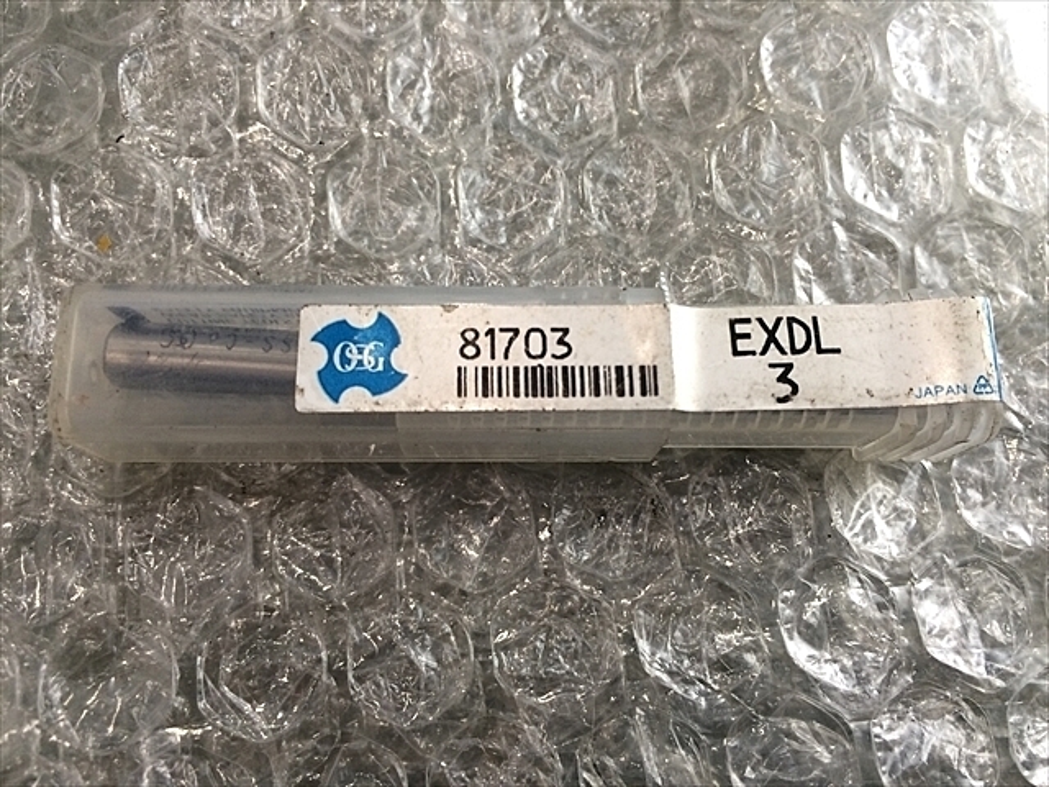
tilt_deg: -79.4
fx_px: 879
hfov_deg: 61.7
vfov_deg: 48.2
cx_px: 524
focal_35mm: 29
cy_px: 394
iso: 64
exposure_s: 1/30
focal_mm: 4.15
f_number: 2.2
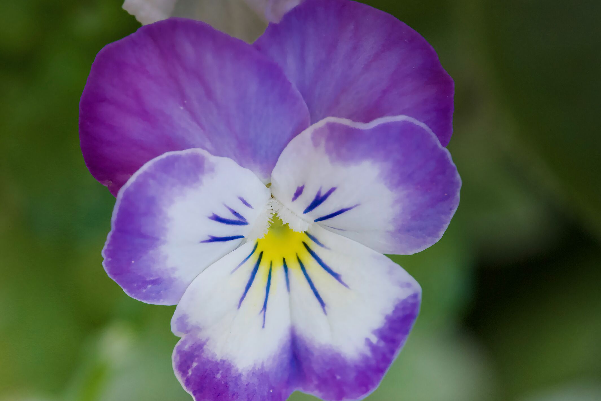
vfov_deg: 10.2
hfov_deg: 15.2
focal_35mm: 135
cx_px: 293
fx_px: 2254
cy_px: 217
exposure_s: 1/250
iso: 3200
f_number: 9
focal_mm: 80
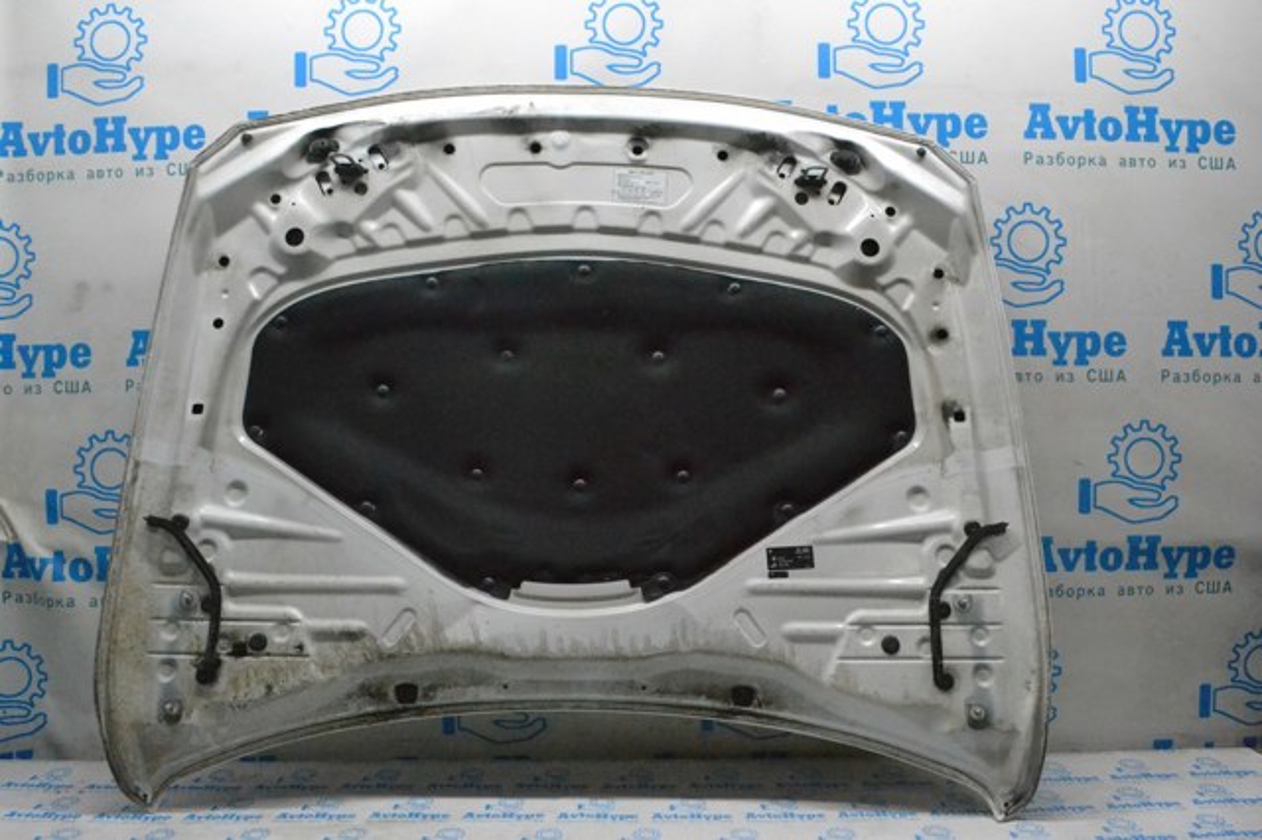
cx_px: 631
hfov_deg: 67.4
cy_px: 420
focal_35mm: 27
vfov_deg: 47.9
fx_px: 946
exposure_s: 1/400
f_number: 9
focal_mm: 18
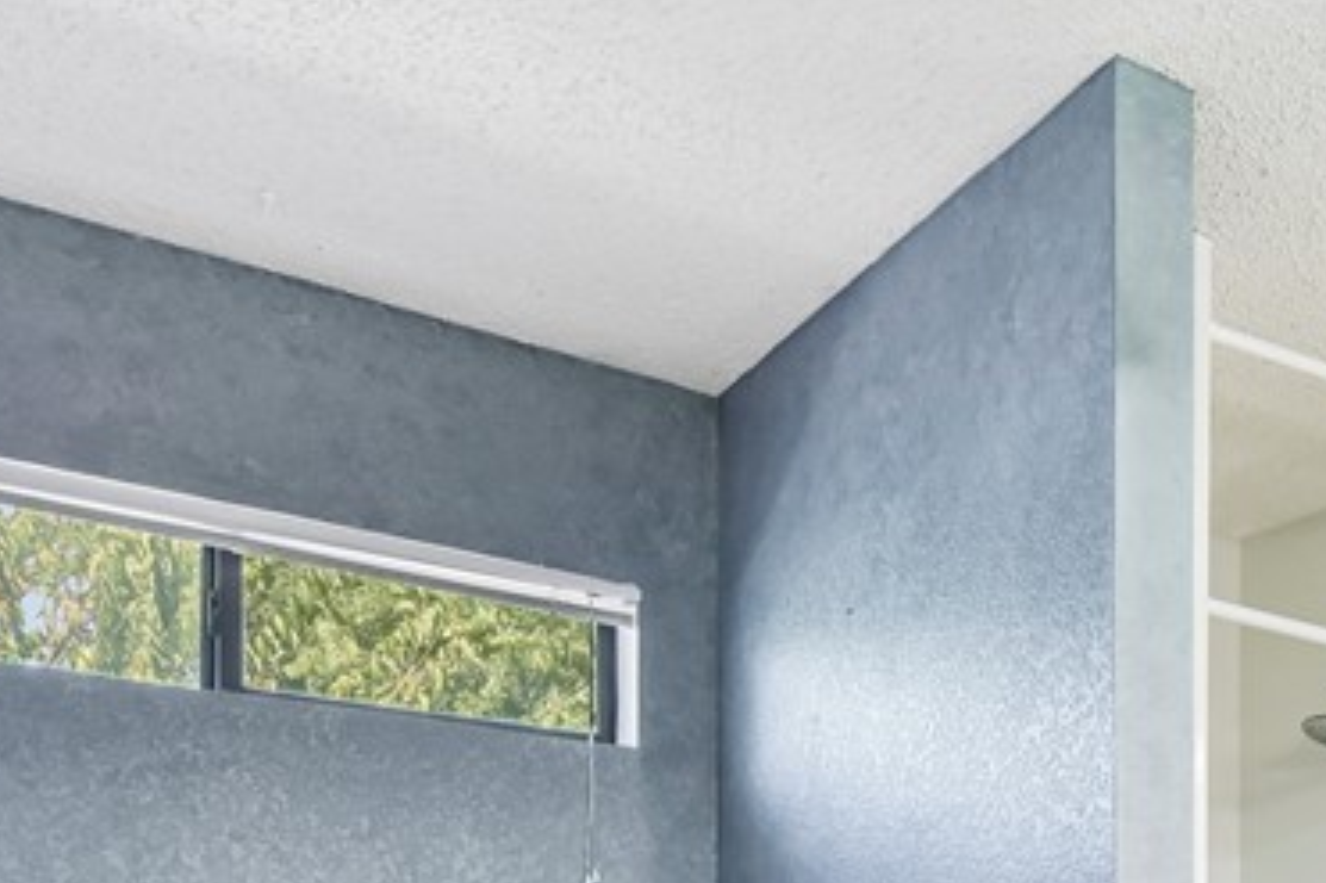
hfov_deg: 43.2
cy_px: 1090
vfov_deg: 28.0
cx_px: 1201
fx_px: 1509
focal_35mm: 41
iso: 450
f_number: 8
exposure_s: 1/15
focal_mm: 14
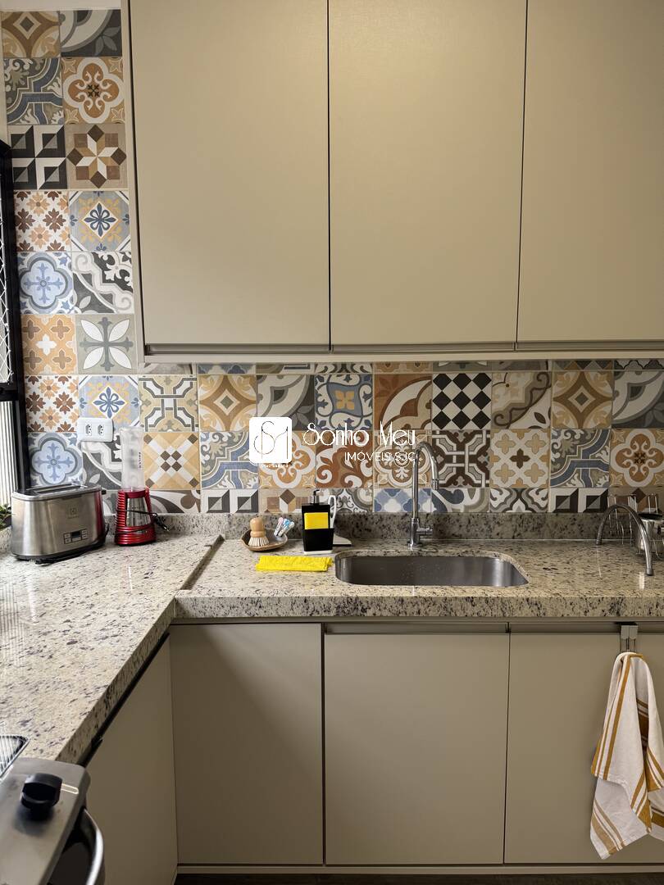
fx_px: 614
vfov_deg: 71.6
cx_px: 332
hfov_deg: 56.8
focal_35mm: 24
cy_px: 442
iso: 80
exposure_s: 1/121
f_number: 1.78
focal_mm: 6.76
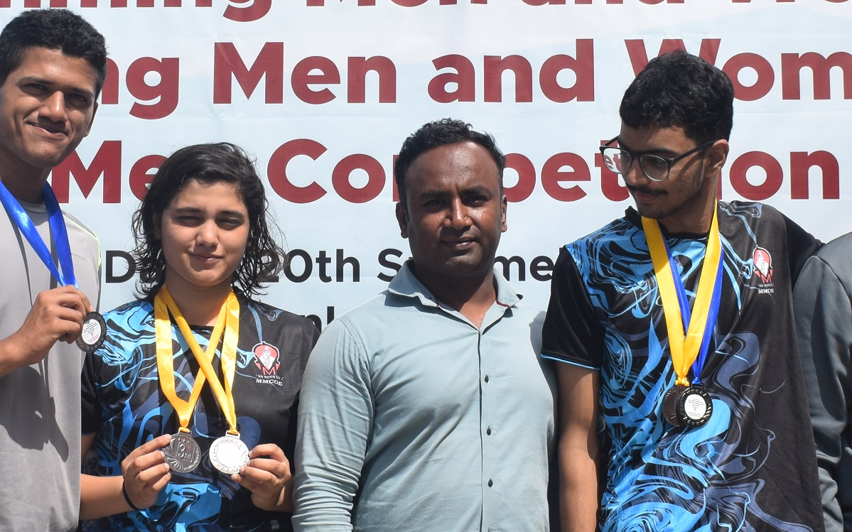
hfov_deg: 20.1
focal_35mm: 103
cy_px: 217
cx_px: 423
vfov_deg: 12.7
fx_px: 2398
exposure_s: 1/400
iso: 200
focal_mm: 27
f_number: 10
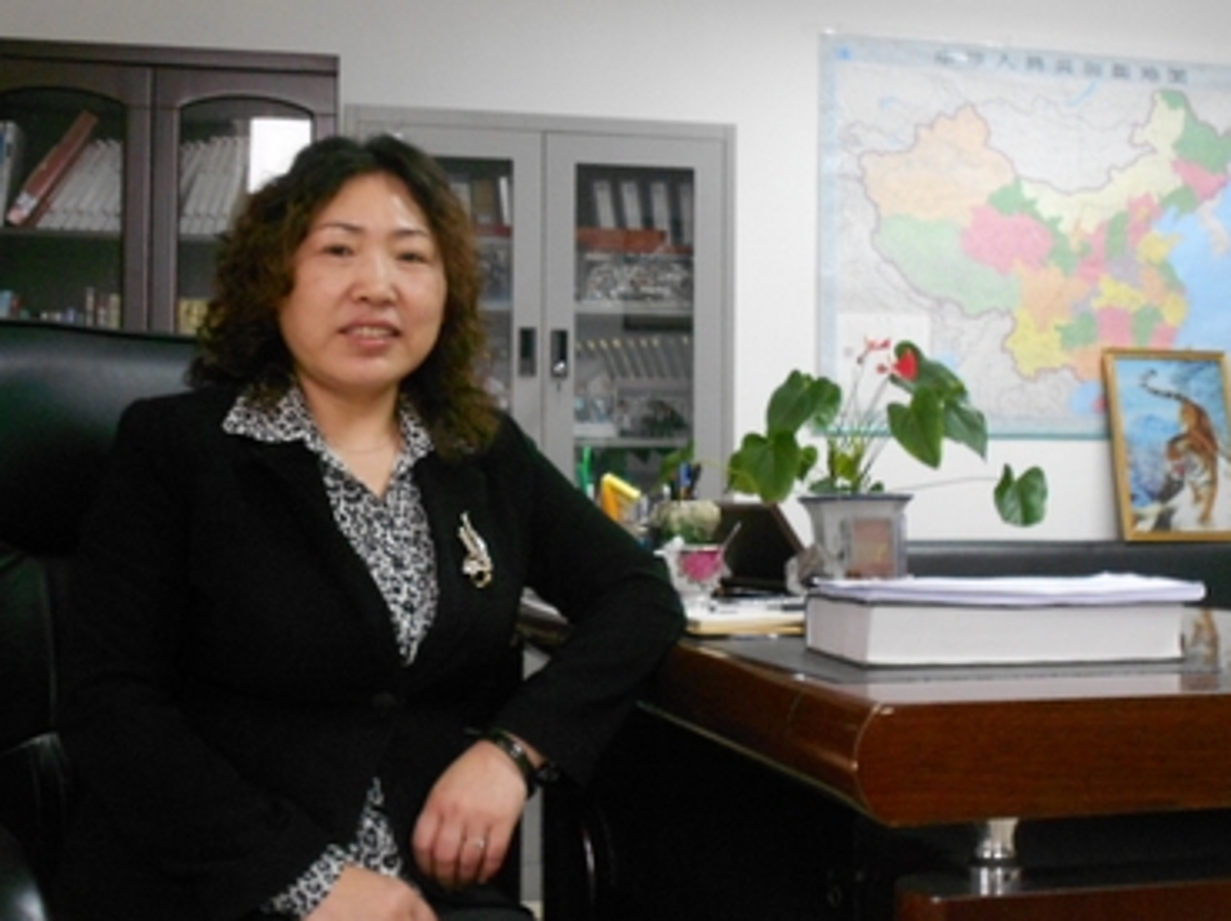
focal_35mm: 49
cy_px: 499
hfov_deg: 38.9
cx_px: 677
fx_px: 1741
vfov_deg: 29.6
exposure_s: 1/6
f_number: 4.2
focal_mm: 7.7
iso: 400
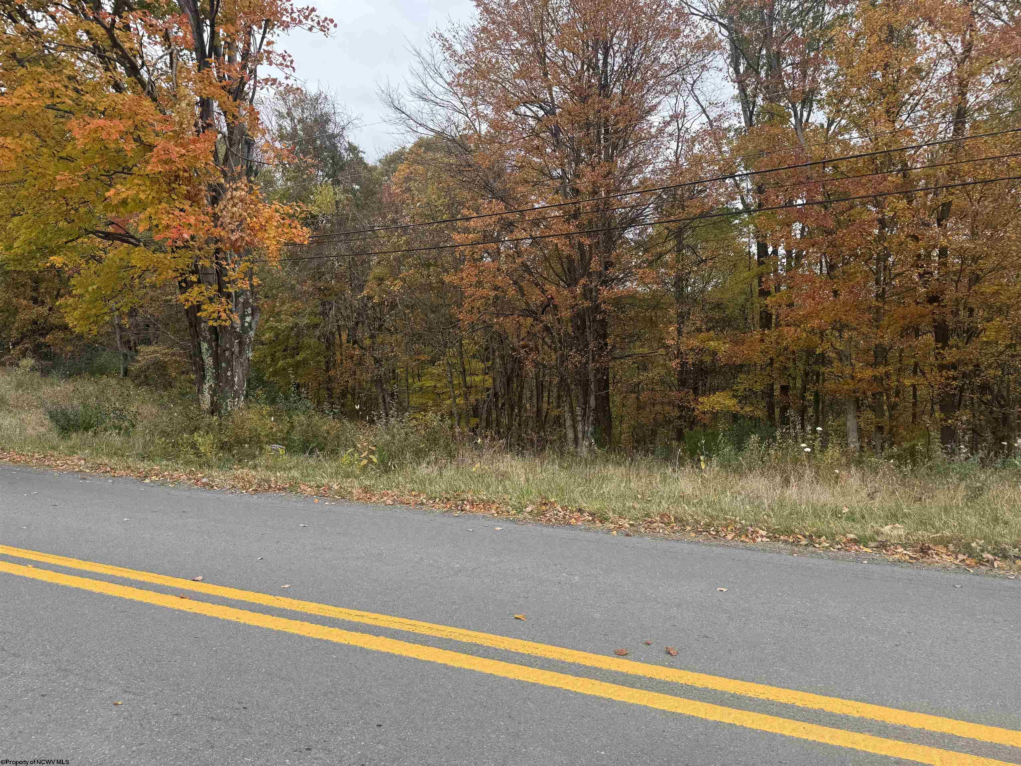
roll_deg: +2.6
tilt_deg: -4.2
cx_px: 510
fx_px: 708
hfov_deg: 71.6
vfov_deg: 56.8
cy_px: 383
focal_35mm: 24
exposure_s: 1/693
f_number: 1.78
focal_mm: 6.76
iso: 80
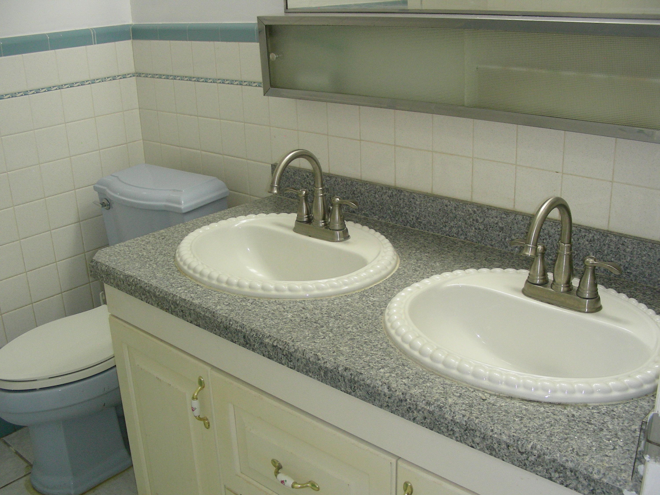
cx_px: 330
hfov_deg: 49.0
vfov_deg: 37.7
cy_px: 248
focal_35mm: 38
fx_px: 725
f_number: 3.5
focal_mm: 6.3
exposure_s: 1/30
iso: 161
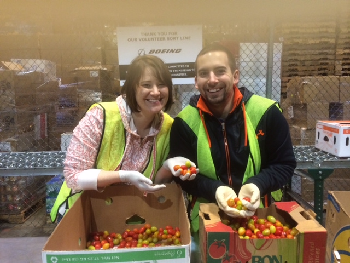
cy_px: 132
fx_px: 303
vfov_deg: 46.8
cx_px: 175
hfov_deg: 60.0
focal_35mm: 30
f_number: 2.2
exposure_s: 1/30
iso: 200
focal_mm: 4.12
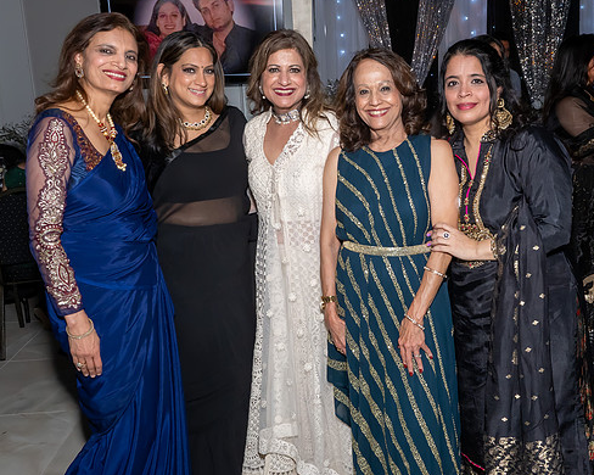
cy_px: 197
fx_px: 633
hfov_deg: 49.7
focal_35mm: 36
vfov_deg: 41.0
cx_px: 377
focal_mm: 17
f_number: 8
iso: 1000
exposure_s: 1/250
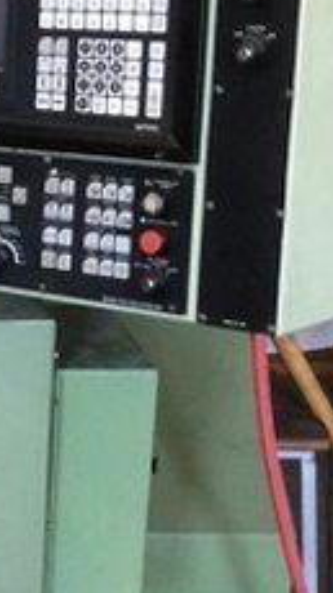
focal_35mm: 121
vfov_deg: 17.6
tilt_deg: -18.0
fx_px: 1904
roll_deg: +0.9
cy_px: 440
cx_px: -490
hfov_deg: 8.9
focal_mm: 3.3
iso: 64
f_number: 2.4
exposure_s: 1/24
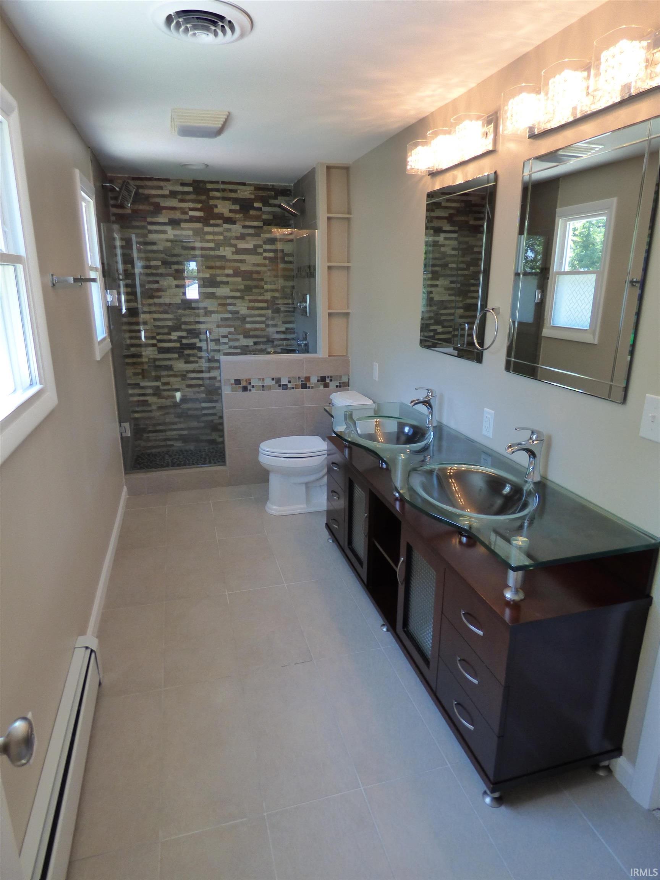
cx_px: 330
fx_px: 508
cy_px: 440
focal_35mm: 20
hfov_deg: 66.0
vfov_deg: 81.7
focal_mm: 3.58
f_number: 2.8
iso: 400
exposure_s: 1/80
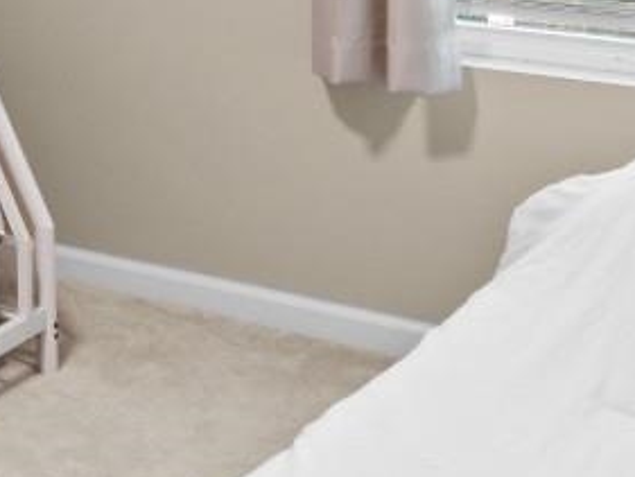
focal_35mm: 83
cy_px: -298
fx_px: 1523
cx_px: -443
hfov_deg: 19.1
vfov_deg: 15.9
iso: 100
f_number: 4.5
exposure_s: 1/3
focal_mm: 10
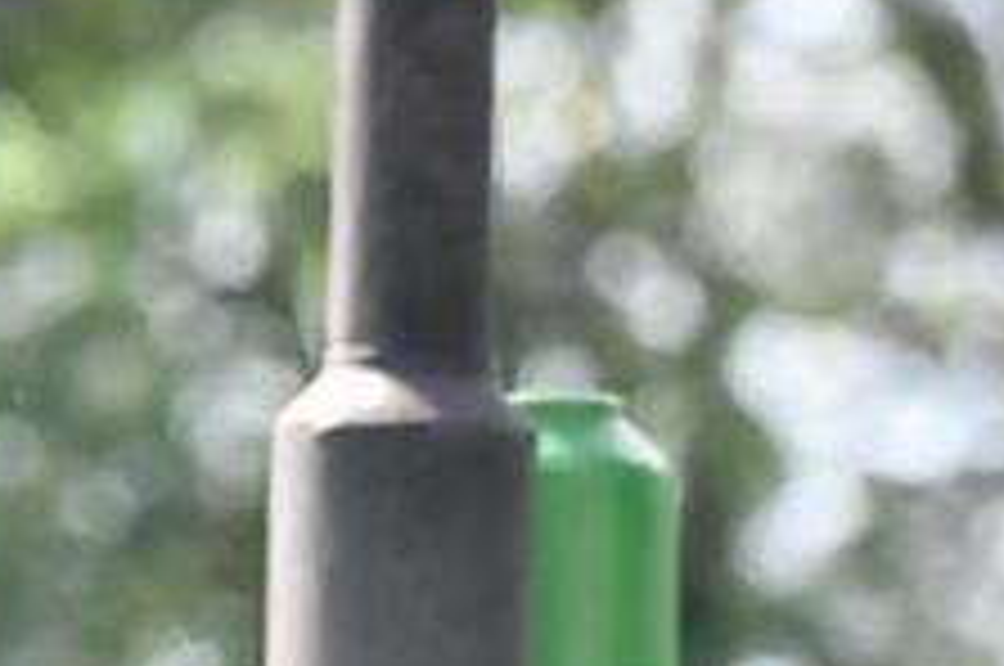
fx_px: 49542
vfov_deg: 0.8
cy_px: 340
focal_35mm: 1779
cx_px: 2026
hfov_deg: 1.2
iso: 32000
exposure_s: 1/8000
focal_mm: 400
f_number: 13
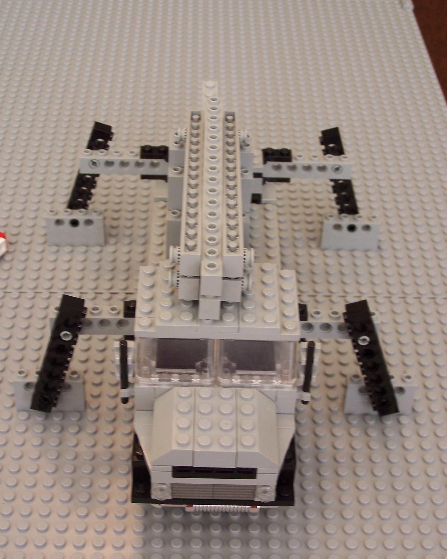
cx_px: 224
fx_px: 1108
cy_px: 279
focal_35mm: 67
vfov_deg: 28.3
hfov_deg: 22.8
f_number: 3.2
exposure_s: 1/45
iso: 80
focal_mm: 10.7
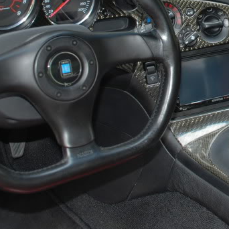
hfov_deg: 20.0
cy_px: 34
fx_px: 629
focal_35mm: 84
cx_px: 233
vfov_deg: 20.3
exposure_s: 1/60
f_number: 3.8
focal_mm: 22
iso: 200
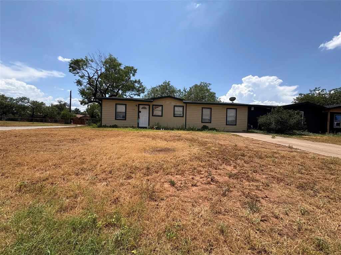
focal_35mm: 14
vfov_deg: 85.7
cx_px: 170
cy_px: 128
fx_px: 138
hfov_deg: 102.1
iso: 50
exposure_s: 1/2273
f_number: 2.2
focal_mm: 2.22
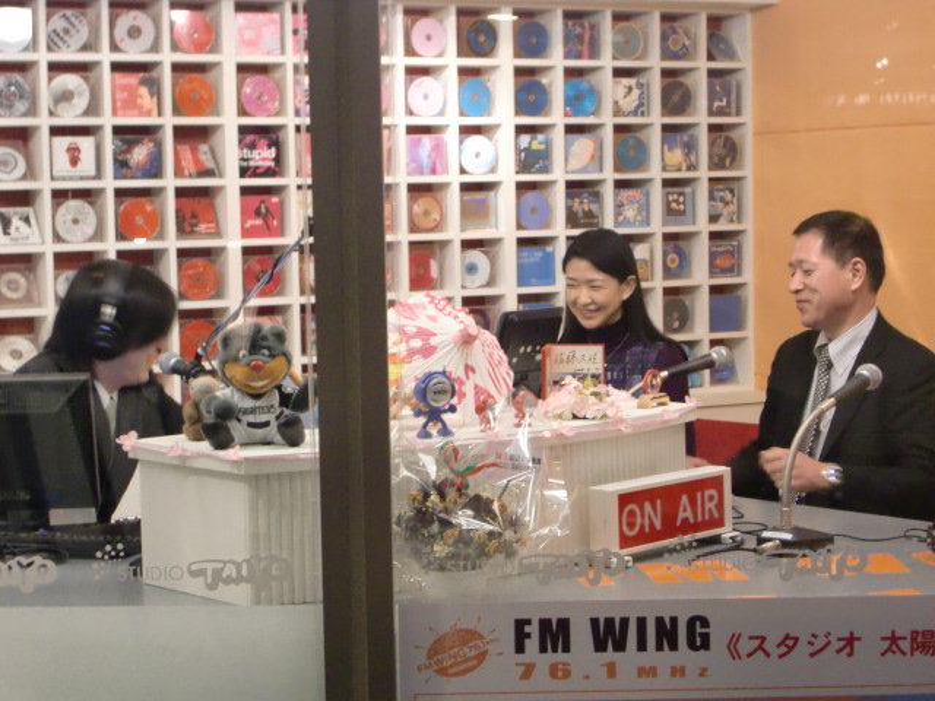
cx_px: 468
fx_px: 2134
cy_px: 350
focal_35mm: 79
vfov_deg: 18.7
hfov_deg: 24.7
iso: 400
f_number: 4.6
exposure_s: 1/15
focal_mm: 13.9
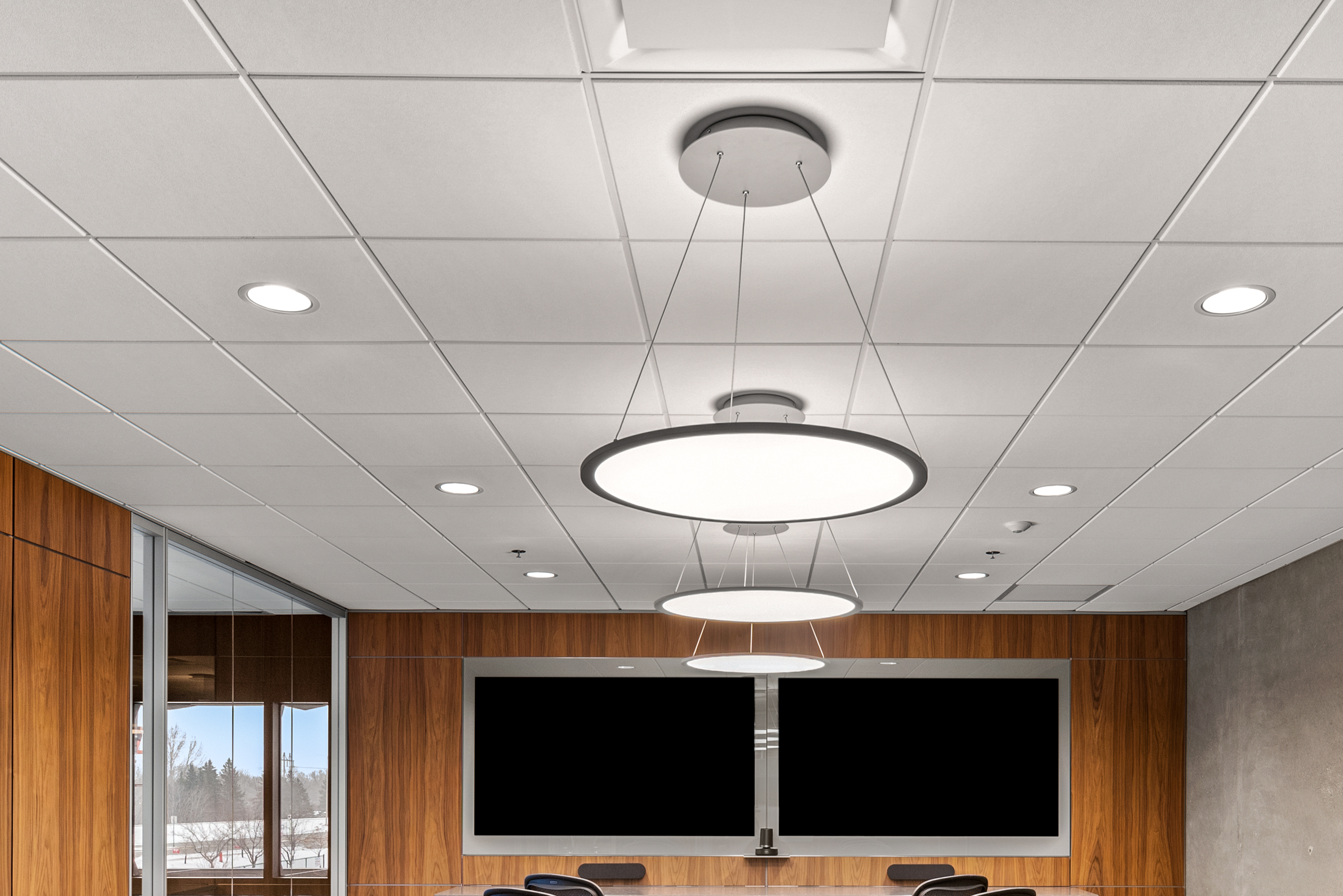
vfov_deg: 40.1
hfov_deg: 61.8
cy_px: 820
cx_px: 745
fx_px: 1120
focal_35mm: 30
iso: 320
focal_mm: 15
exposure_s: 1/1.67
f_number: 8
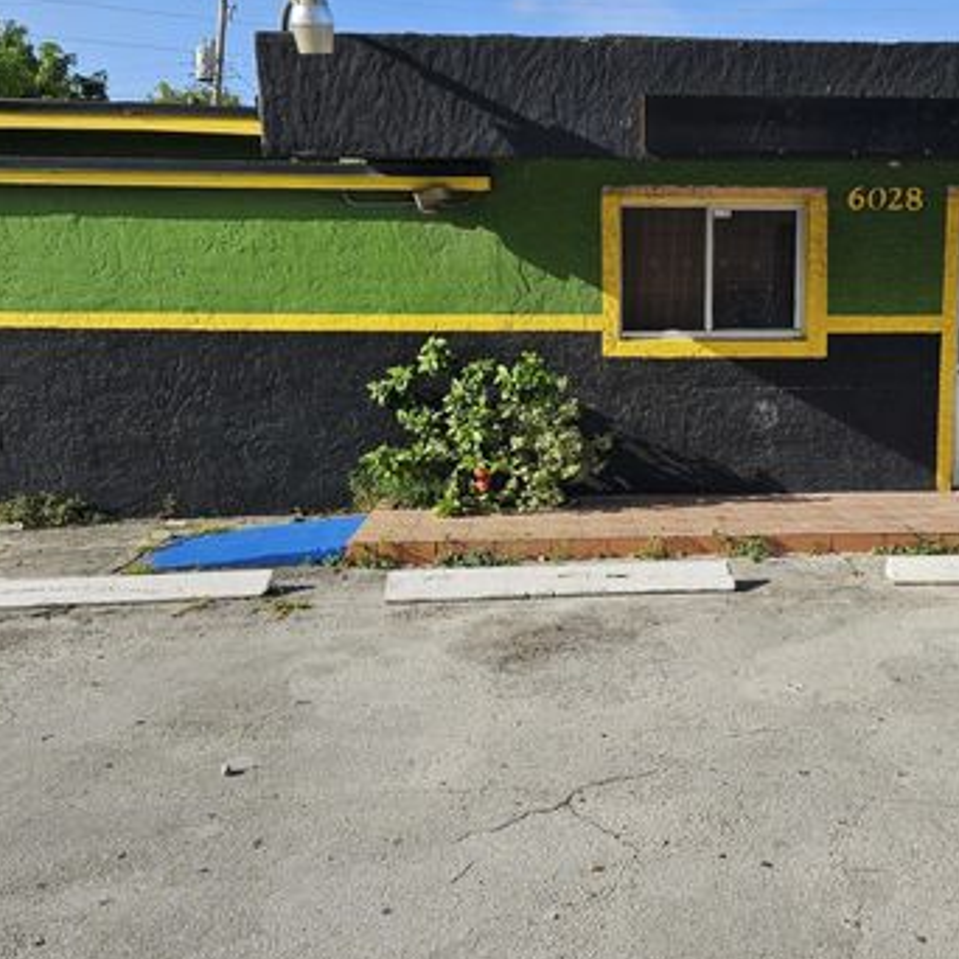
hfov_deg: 43.2
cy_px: 412
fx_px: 1191
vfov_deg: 43.7
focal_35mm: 38
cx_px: 648
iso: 25
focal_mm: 5.4
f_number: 1.8
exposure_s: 1/1576
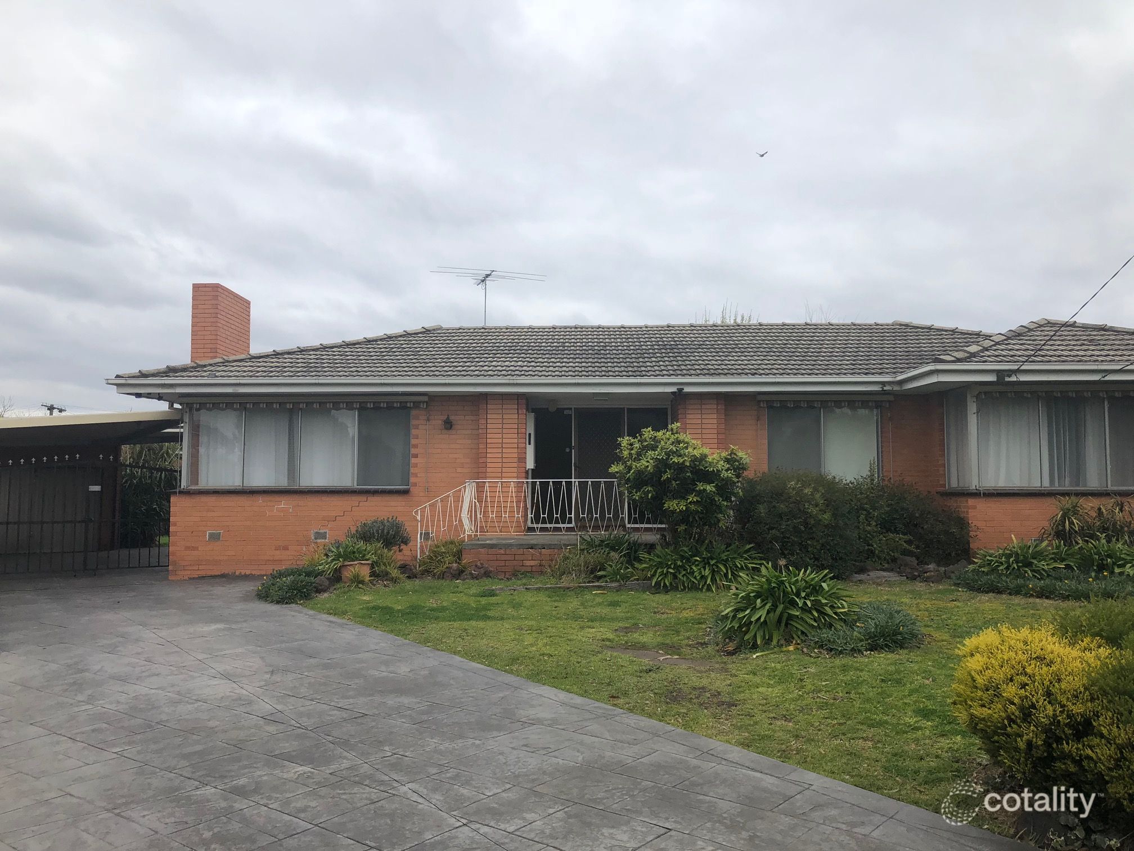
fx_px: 917
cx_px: 567
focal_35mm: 28
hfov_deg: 63.4
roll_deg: -0.4
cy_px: 426
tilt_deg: +4.7
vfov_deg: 49.7
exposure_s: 1/1230
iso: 20
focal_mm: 4
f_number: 1.8
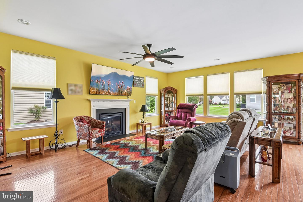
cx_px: 152
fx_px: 135
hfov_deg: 96.7
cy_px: 101
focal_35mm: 16
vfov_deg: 73.7
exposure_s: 1/20
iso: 400
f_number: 8
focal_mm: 16
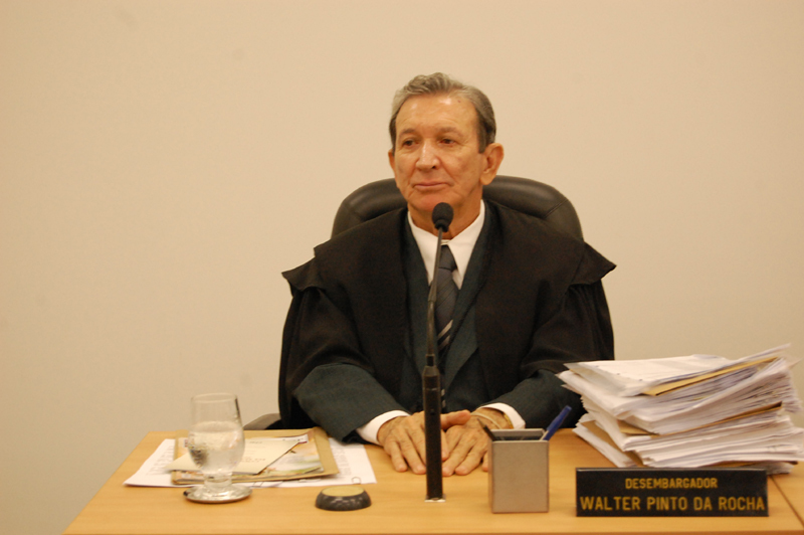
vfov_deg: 16.5
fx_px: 1841
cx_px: 402
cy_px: 268
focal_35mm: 82
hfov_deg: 24.6
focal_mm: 55
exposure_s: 1/60
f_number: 5.6
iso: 1100
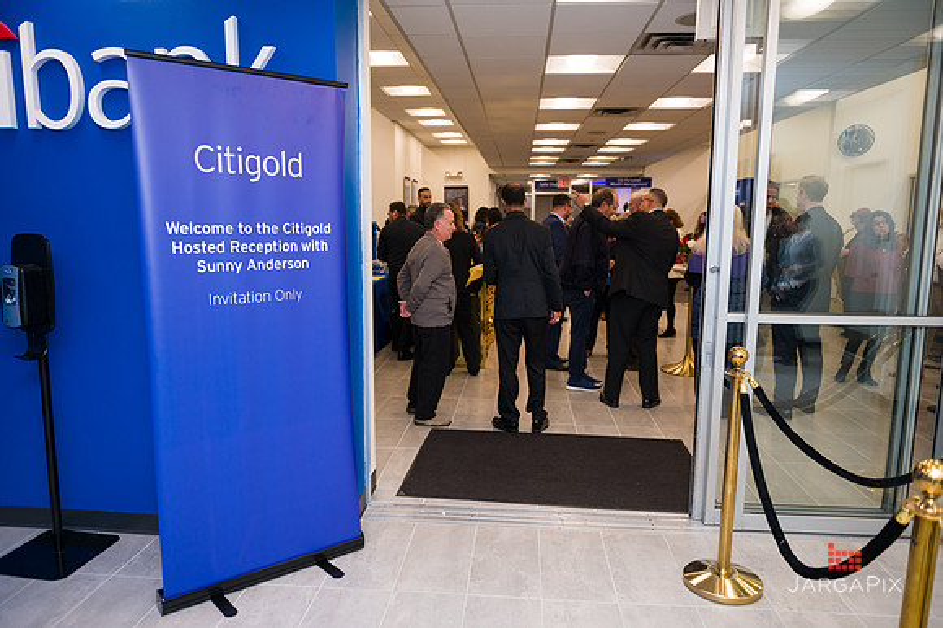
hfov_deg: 73.8
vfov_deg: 53.1
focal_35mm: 24
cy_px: 314
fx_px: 628
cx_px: 472
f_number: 3.2
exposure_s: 1/200
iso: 400
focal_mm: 24
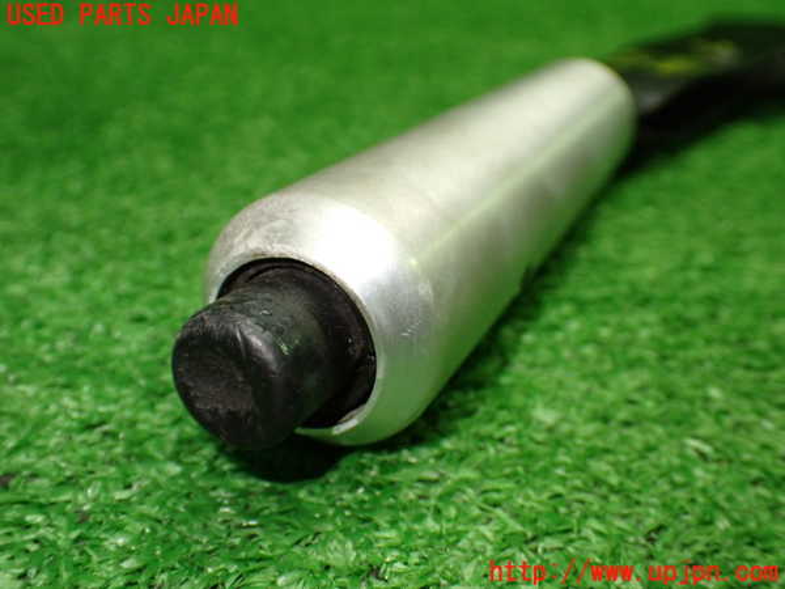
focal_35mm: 38
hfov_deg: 49.0
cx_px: 392
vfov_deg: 37.7
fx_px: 862
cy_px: 294
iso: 640
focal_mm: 6.83
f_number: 2.7
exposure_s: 1/160
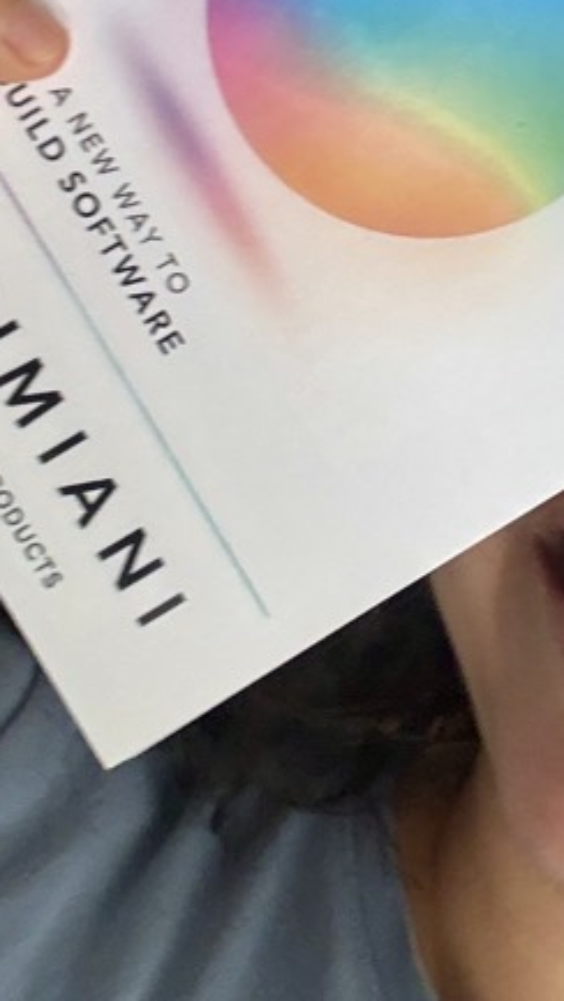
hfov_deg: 14.5
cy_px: 275
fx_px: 2204
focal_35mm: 83
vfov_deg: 25.3
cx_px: 482
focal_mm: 2.69
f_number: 1.9
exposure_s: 1/60
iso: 80
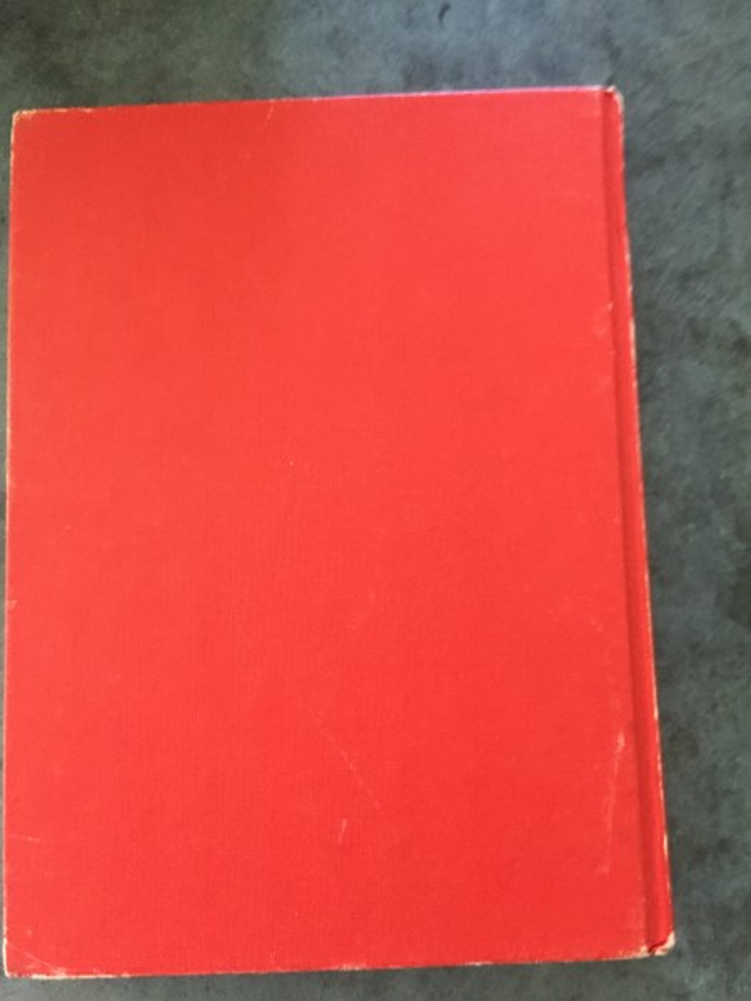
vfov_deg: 61.7
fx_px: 839
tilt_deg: -86.9
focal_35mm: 29
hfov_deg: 48.2
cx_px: 376
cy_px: 500
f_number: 2.2
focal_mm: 4.15
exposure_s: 1/33
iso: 250
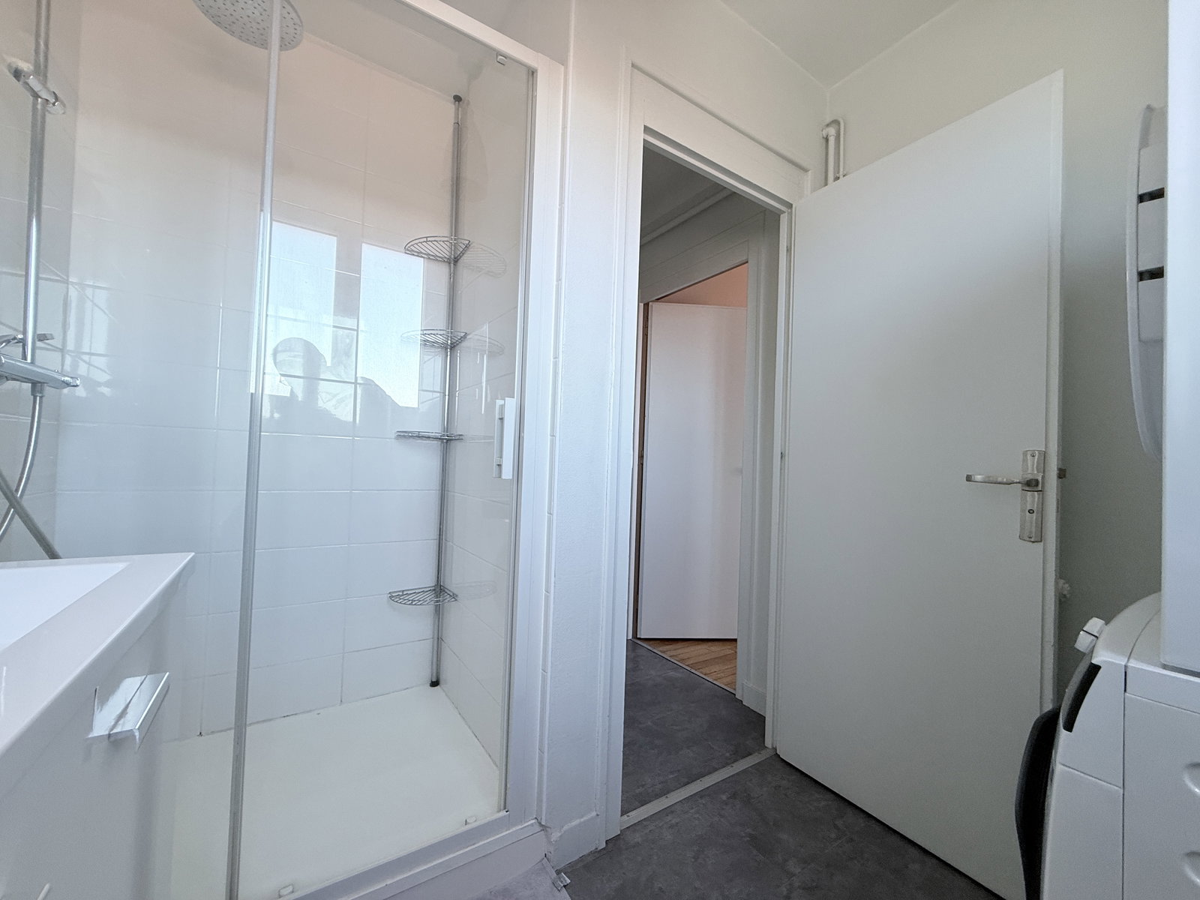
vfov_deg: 85.7
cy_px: 450
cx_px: 600
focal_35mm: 14
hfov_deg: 102.1
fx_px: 485
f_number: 2.2
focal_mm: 2.22
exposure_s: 1/99
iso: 125
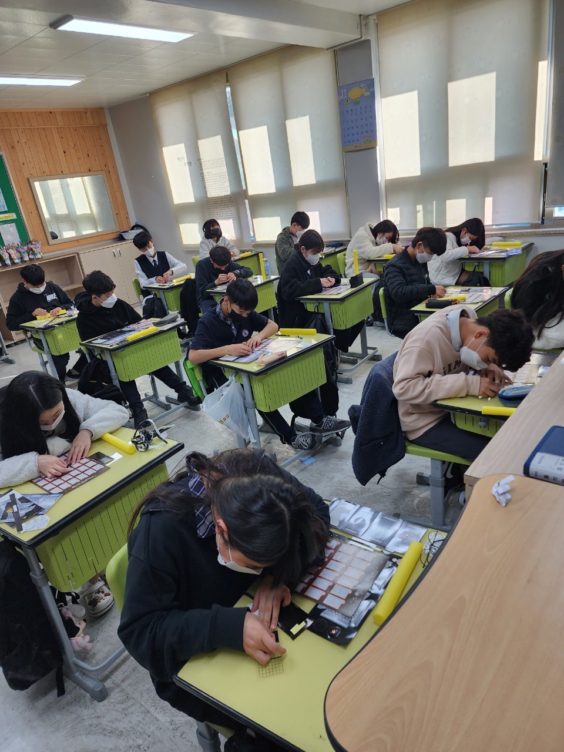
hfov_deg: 58.9
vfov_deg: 73.9
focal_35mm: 23
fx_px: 500
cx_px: 282
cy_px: 376
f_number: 1.8
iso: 64
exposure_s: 1/120
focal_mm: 6.4
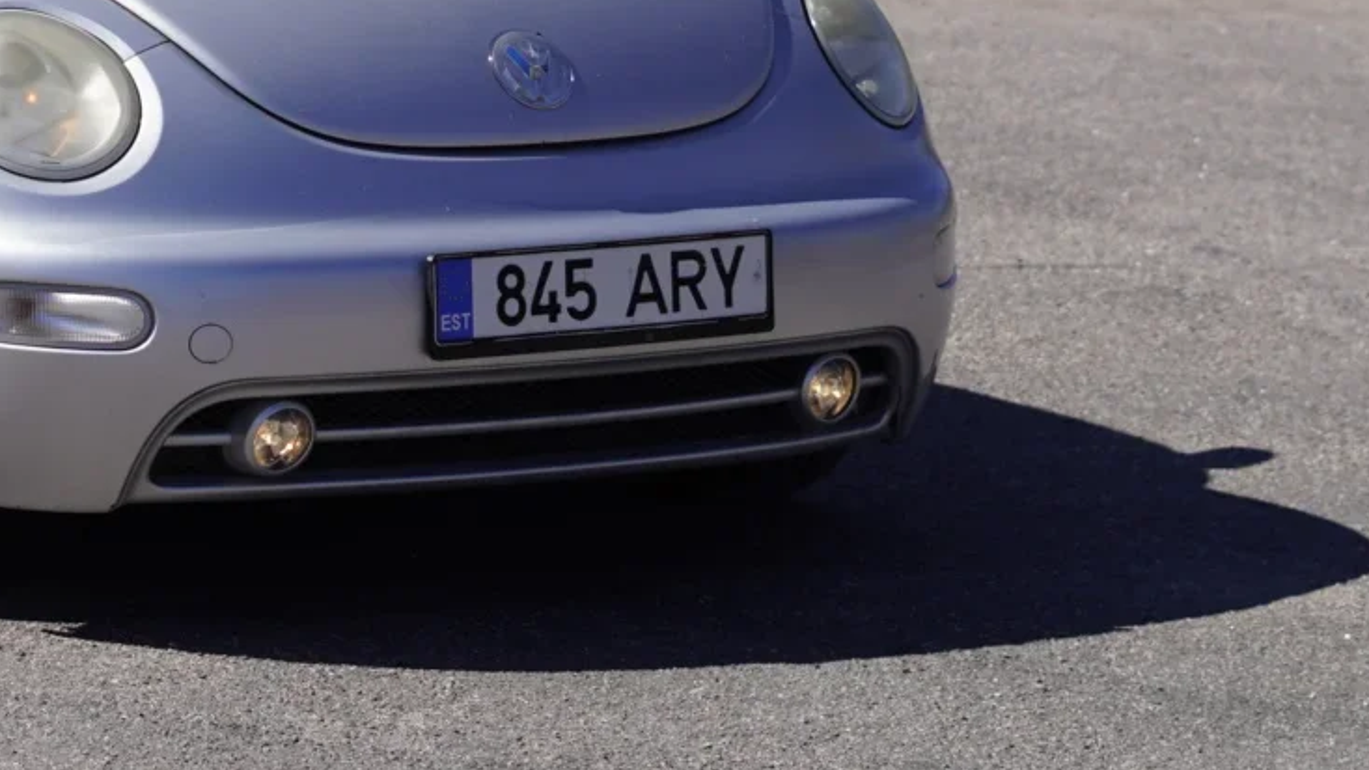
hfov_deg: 12.3
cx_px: 75
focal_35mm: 173
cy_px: -151
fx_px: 6280
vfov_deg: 7.0
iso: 100
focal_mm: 50
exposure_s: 1/2500
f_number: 2.8
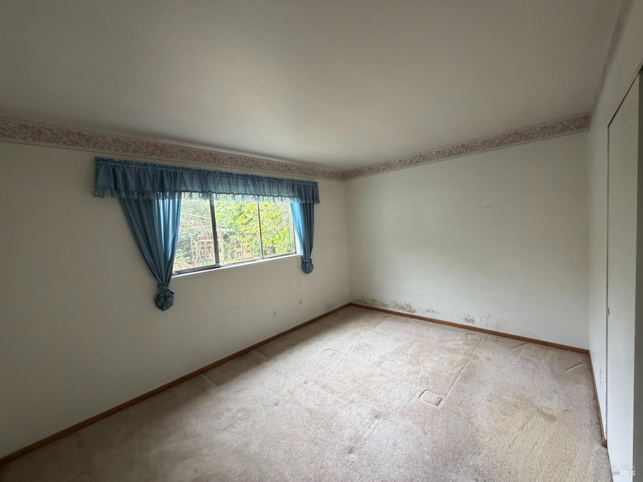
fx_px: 260
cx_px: 322
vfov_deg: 85.7
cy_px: 241
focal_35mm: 14
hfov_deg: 102.1
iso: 320
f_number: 2.2
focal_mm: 2.22
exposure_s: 1/121
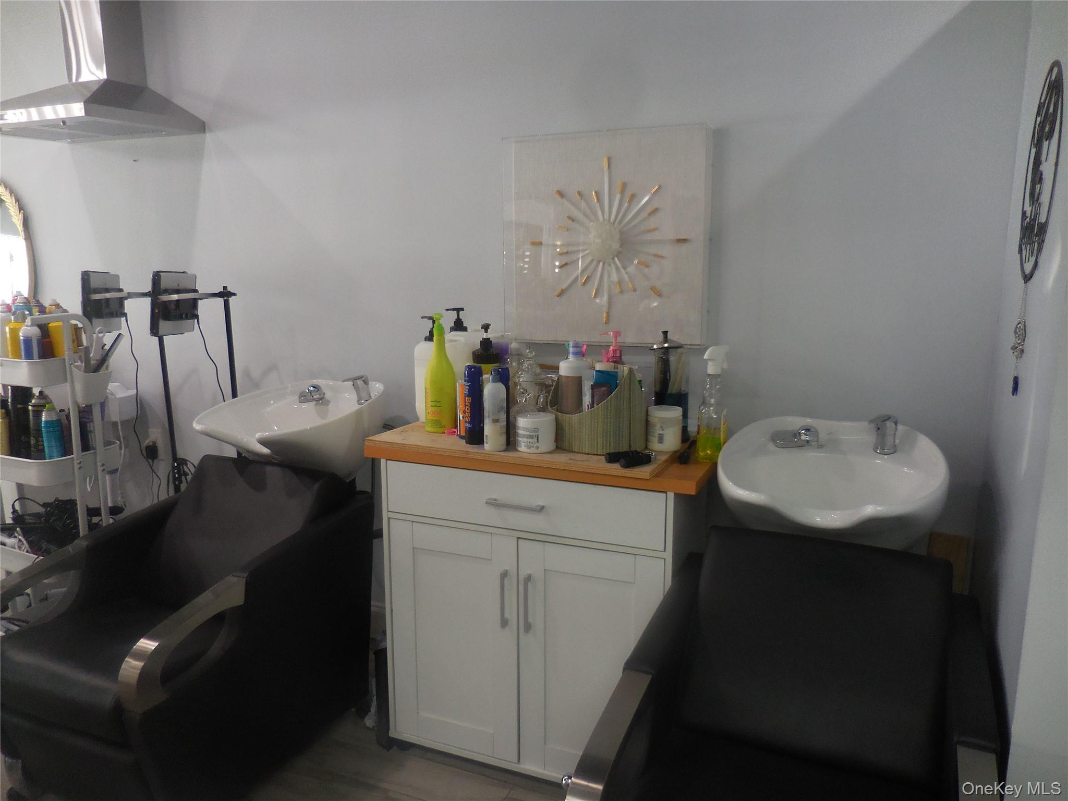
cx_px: 534
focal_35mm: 25
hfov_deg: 69.4
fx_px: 771
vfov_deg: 54.9
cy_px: 400
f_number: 3.3
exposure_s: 1/30
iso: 220
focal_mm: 4.5
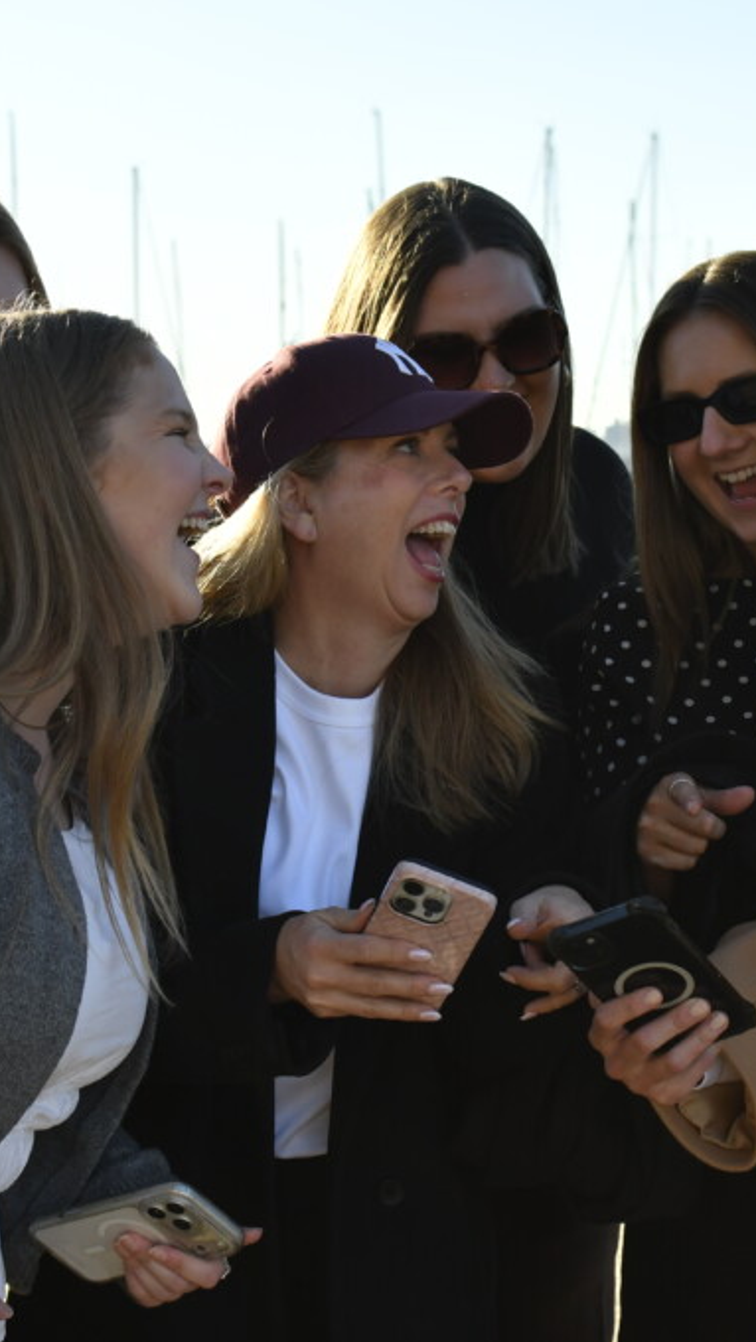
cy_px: 672
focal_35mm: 82
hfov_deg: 14.7
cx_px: 468
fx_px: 2919
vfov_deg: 25.9
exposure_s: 1/1250
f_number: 4.5
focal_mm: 35
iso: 400
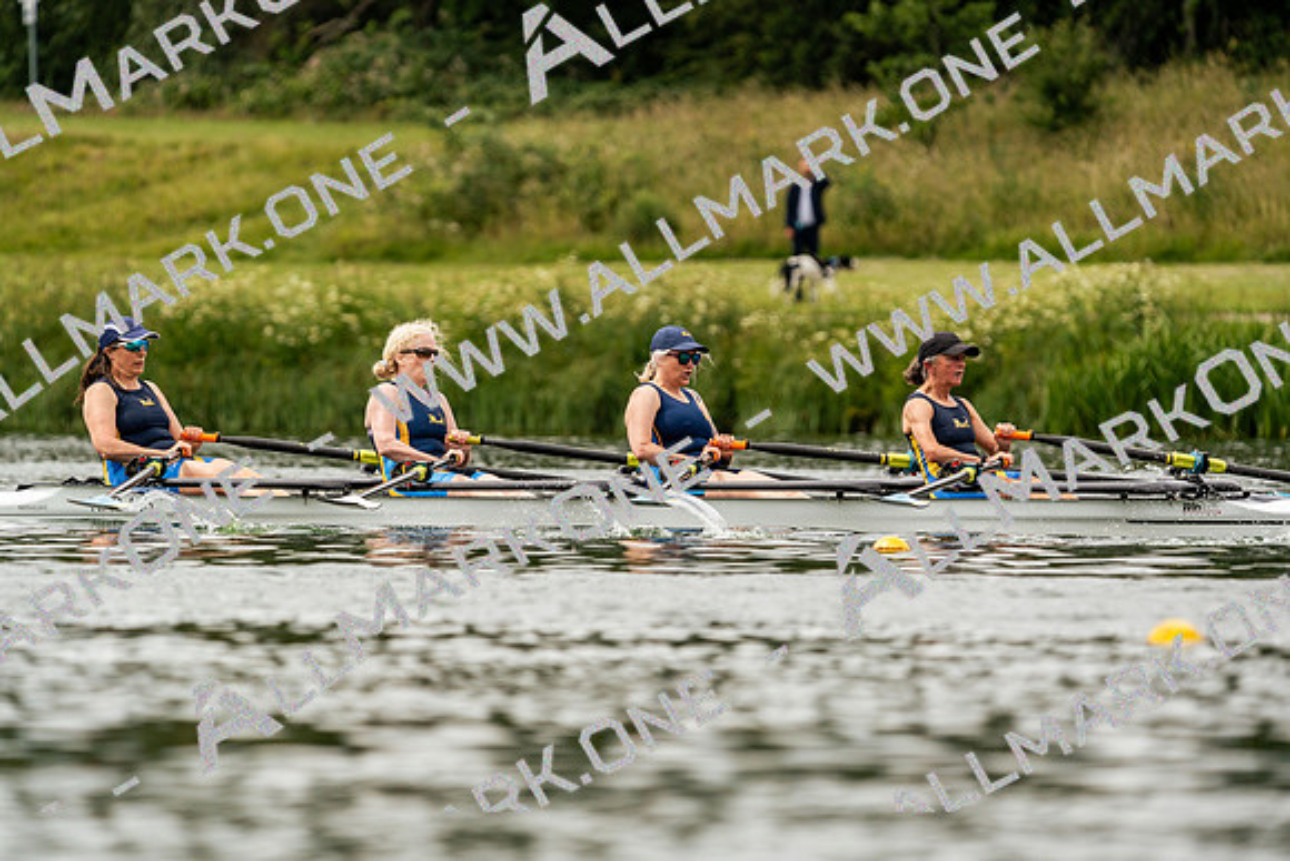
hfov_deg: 5.2
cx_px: 645
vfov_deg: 3.5
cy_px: 430
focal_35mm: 397
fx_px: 14228
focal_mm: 397
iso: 320
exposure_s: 1/2000
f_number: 6.3
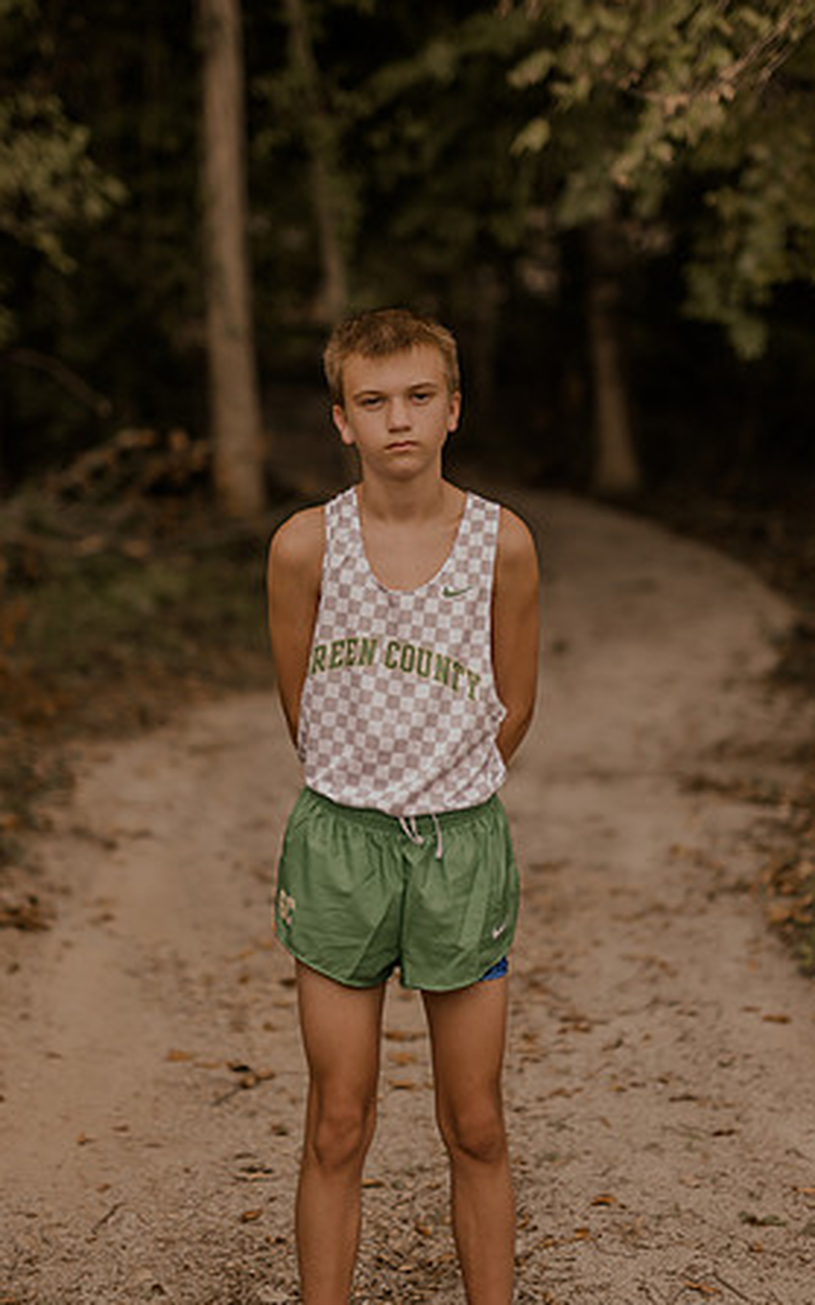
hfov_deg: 16.9
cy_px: 654
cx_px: 406
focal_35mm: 77
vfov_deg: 26.8
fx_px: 2739
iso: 64
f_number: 1.4
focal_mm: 50
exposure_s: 1/1000
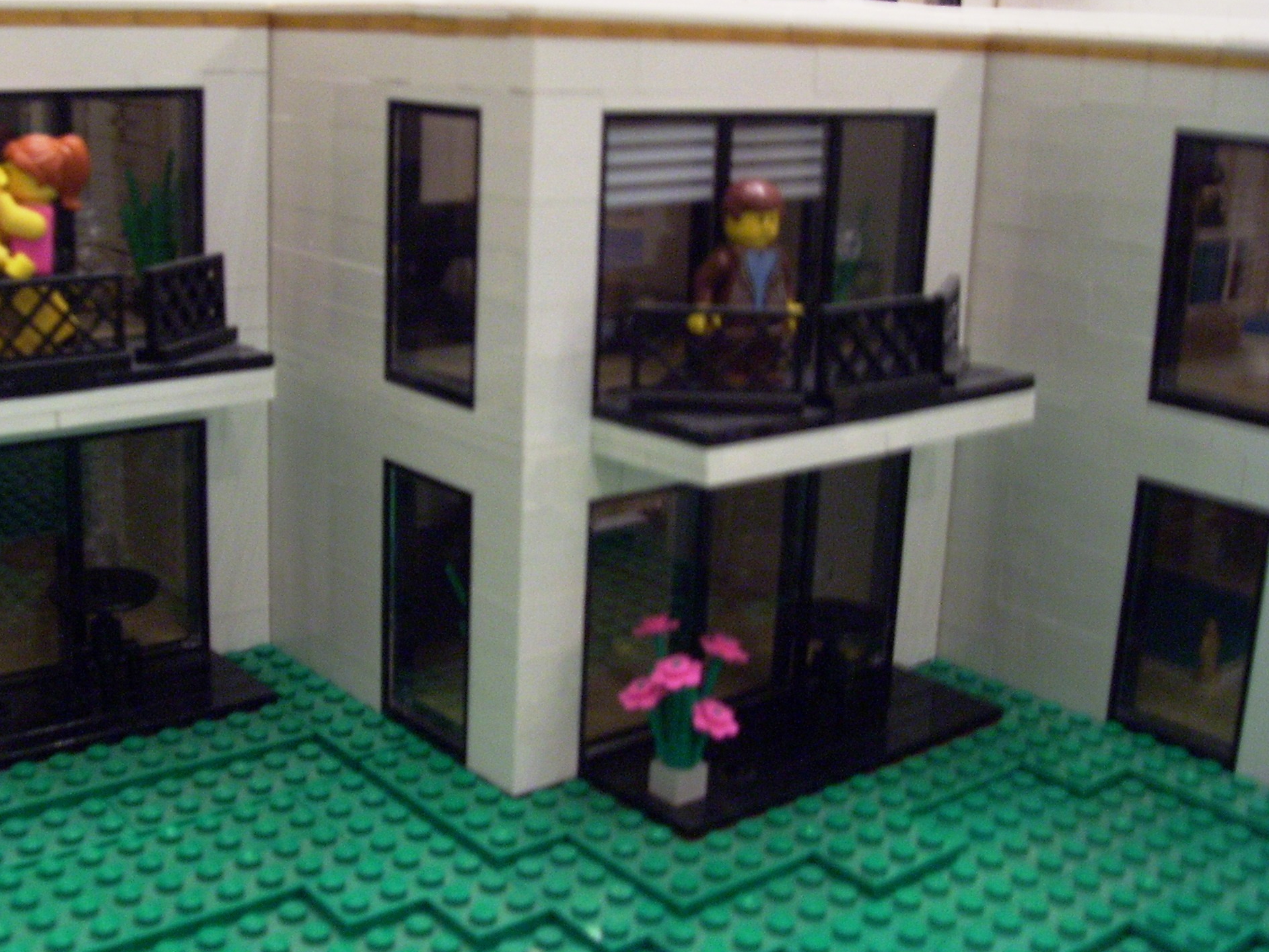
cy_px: 380
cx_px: 495
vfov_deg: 32.8
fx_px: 1613
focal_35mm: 44
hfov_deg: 42.7
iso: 160
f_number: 2.7
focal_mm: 6
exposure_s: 1/8
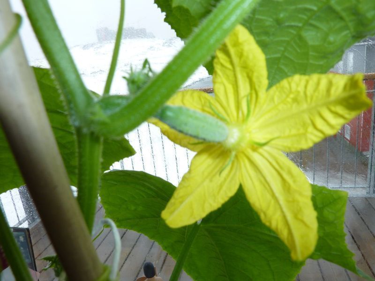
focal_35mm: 25
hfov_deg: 69.4
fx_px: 271
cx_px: 188
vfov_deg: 54.9
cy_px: 140
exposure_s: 1/320
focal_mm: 4.1
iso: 100
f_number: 4
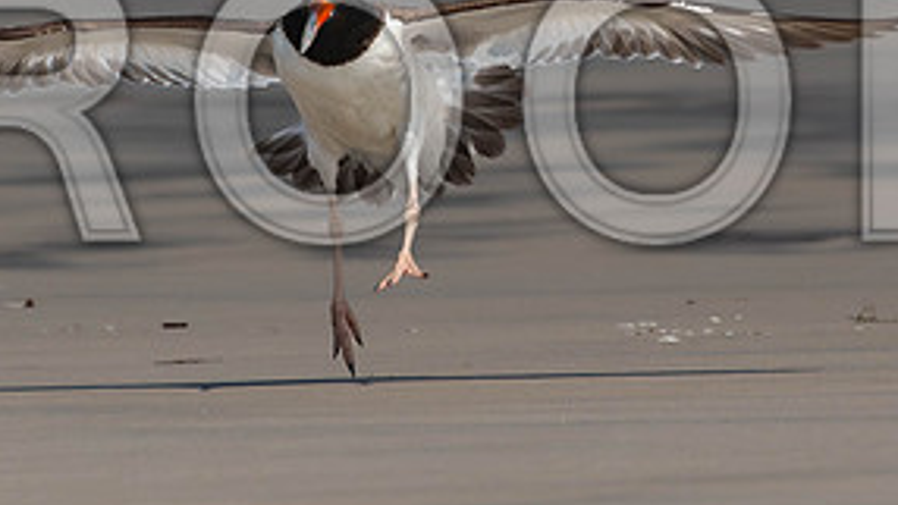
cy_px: 5
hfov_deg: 1.5
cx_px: 544
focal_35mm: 1431
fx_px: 34080
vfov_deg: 0.8
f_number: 7.1
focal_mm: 300
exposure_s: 1/5000
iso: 640
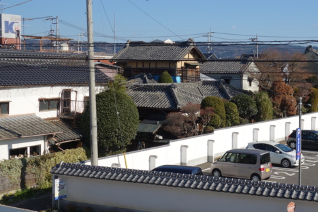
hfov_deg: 33.3
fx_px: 530
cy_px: 92
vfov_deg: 22.6
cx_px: 195
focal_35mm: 60
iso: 125
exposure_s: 1/500
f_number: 5.6
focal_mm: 13.09
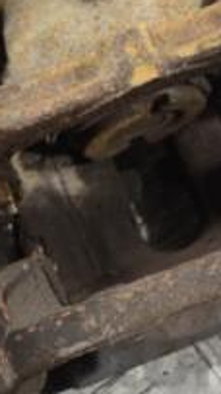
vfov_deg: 11.0
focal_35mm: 195
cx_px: 62
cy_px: 99
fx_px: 2034
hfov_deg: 6.2
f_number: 5.3
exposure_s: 1/30
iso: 250
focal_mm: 42
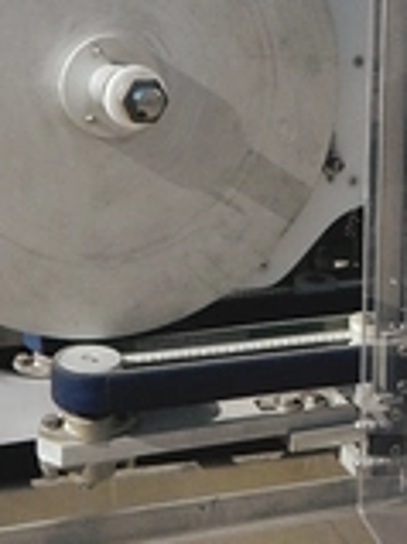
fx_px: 910
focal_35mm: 58
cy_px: 21
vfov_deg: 31.2
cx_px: 130
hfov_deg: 25.0
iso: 800
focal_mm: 4
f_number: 6
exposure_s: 1/1500
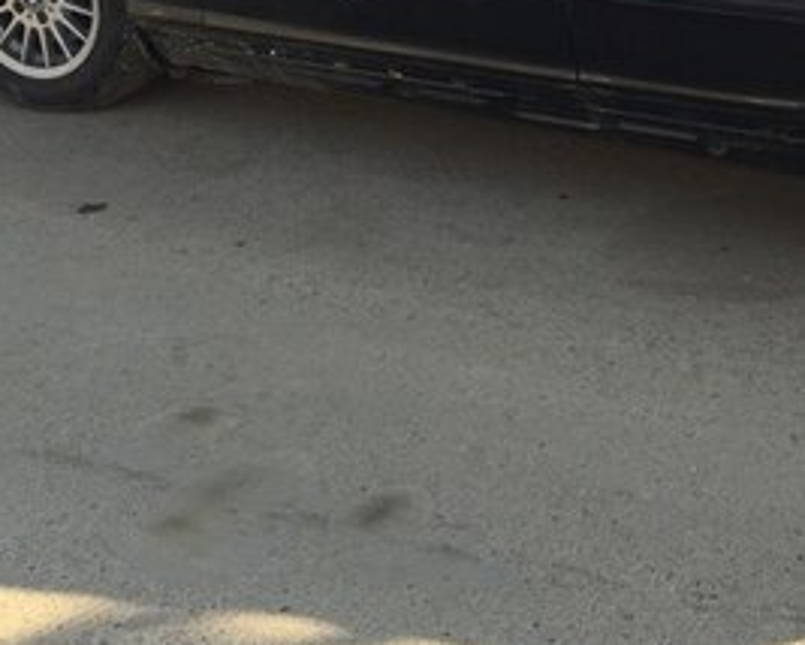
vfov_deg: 20.8
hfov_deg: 25.8
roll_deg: +3.4
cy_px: -68
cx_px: 799
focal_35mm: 70
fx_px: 1669
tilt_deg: -10.9
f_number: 2.2
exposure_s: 1/471
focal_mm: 4.15
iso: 32
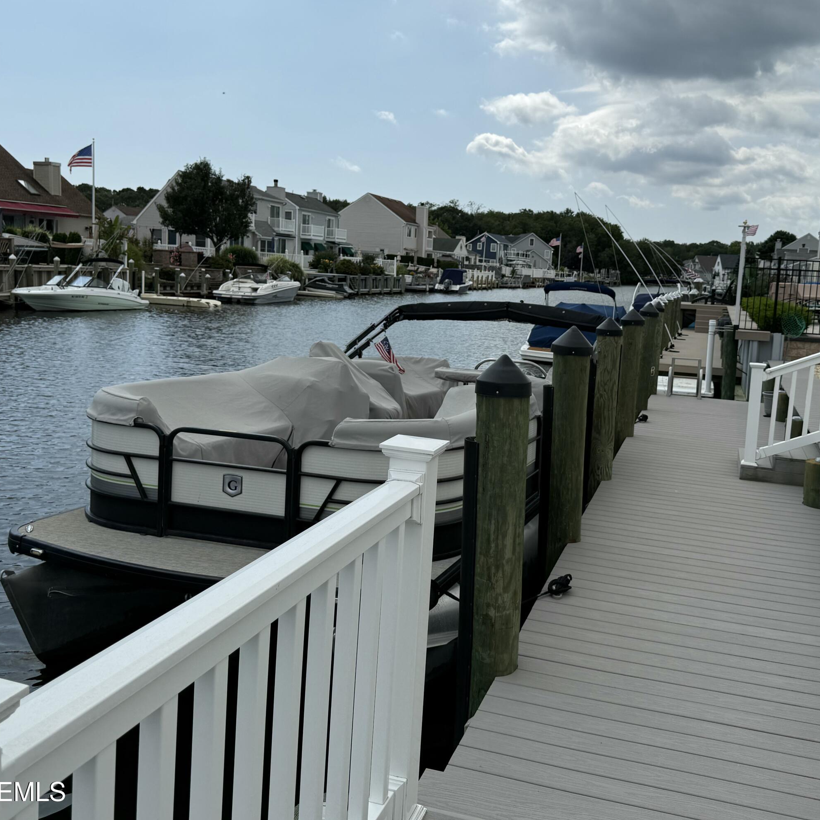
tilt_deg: -5.1
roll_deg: -4.2
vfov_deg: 51.0
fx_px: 858
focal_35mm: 32
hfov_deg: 50.9
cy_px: 371
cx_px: 468
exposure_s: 1/9091
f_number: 1.78
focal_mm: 6.76
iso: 80
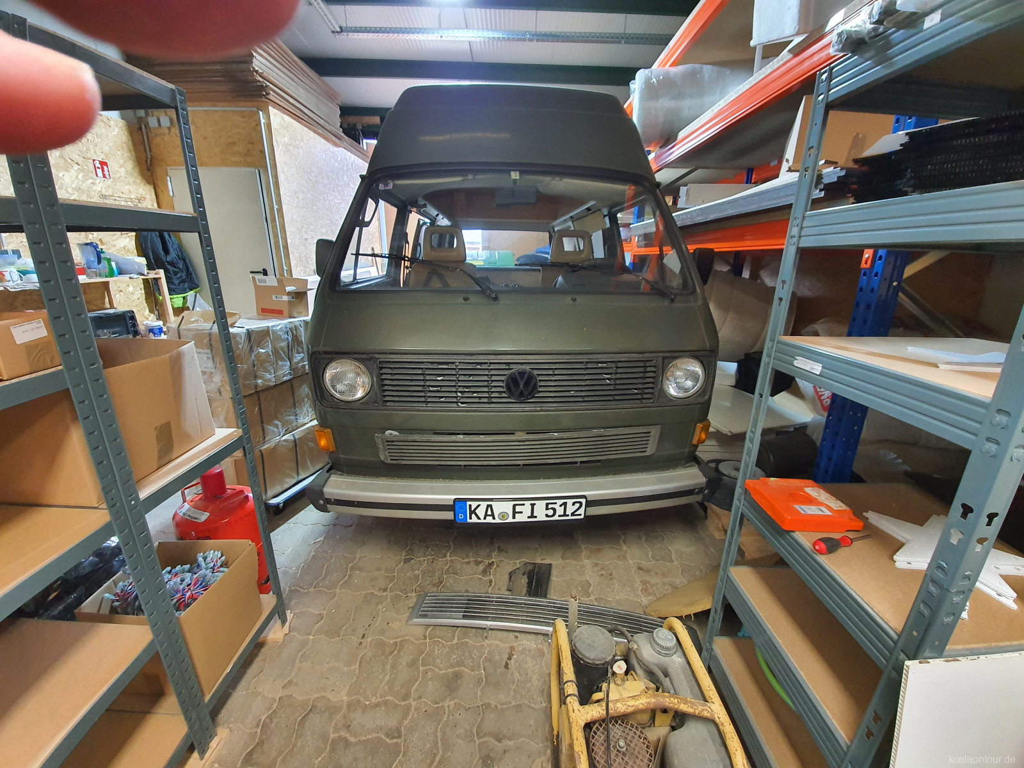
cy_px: 384
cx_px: 512
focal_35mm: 13
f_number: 2.2
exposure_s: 1/33
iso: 320
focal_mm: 1.8
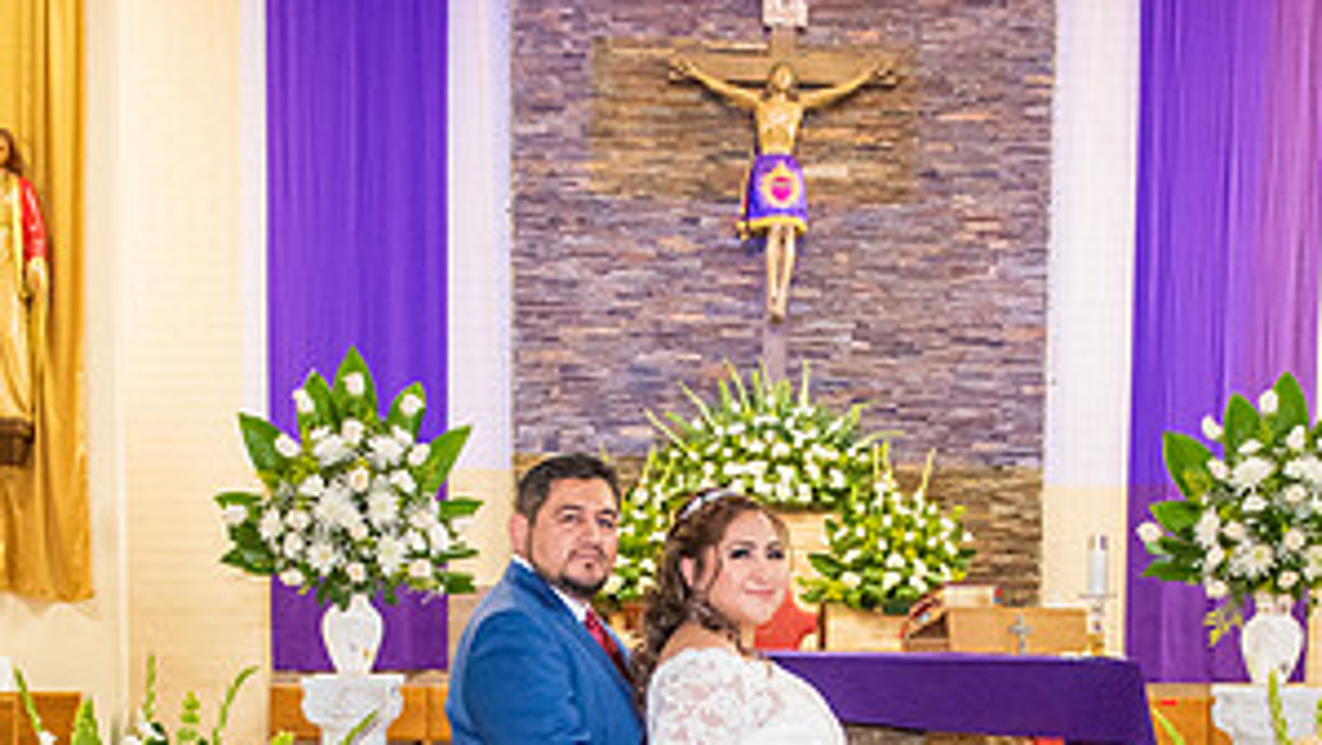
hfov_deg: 36.0
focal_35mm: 58
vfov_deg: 19.6
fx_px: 2034
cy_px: 892
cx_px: 709
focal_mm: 24
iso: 2000
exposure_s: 1/160
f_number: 2.8
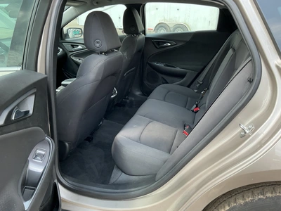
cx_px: 140
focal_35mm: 28
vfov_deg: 49.7
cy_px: 106
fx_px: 227
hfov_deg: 63.4
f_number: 1.8
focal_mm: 3
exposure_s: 1/129
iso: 25
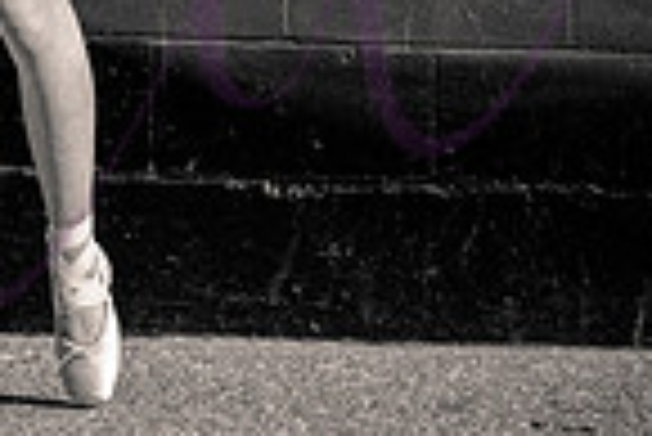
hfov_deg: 4.9
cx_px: -279
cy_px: -398
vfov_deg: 3.3
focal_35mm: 419
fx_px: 7596
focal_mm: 105
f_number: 9
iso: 400
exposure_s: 1/1000
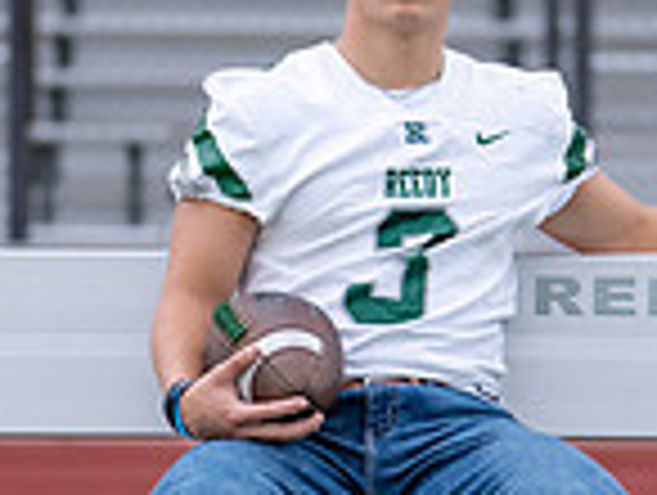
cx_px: 397
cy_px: 344
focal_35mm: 235
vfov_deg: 6.3
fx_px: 4468
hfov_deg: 8.4
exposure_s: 1/320
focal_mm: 50
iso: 160
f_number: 1.2
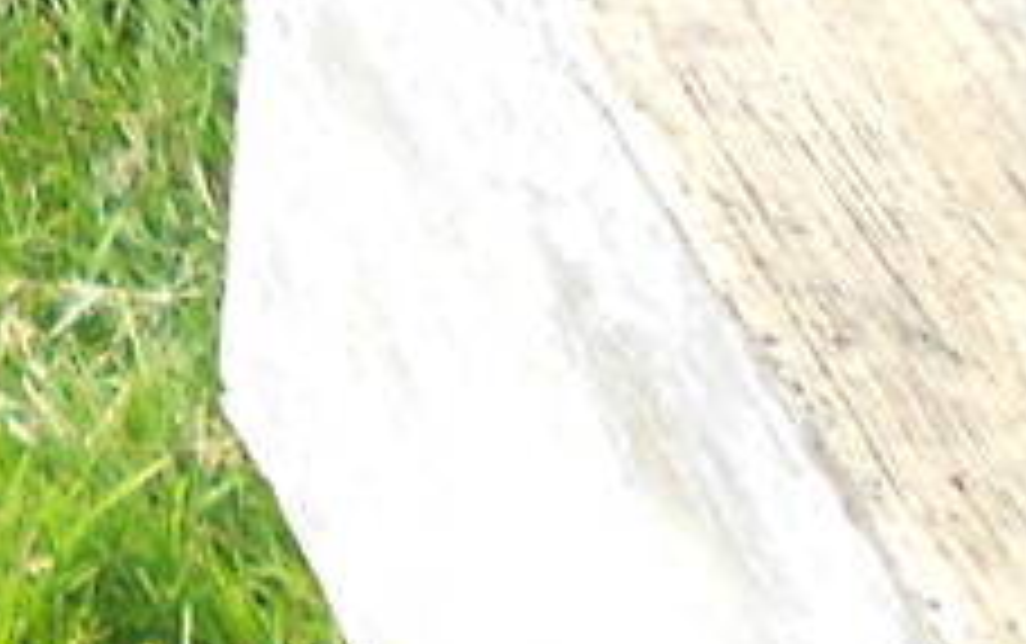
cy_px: -1684
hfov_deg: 10.5
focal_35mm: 174
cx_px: -1382
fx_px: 4870
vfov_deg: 6.5
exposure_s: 1/160
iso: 80
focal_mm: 4.6
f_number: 3.2
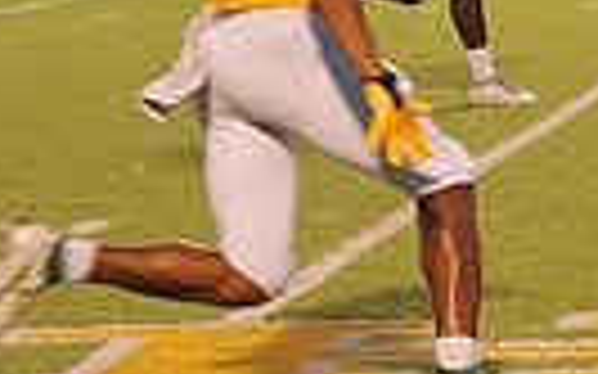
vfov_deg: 3.4
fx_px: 6223
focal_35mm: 382
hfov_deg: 5.4
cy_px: -162
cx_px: 1196
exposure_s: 1/250
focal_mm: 86
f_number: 4
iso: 1600
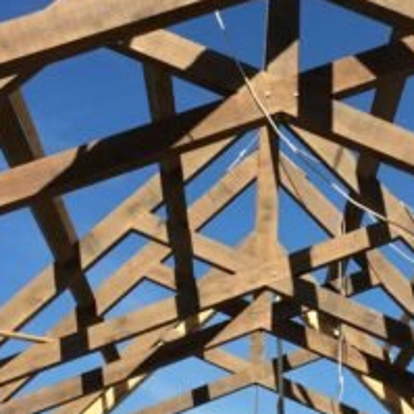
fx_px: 1191
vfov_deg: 19.6
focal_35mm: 88
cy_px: 96
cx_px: 299
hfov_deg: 19.6
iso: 40
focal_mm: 4.12
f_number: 2.2
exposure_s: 1/2415
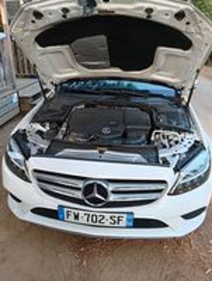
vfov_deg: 67.2
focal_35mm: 26
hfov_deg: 53.2
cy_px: 140
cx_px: 106
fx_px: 211
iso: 98
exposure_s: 1/50
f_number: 1.8
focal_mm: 3.96
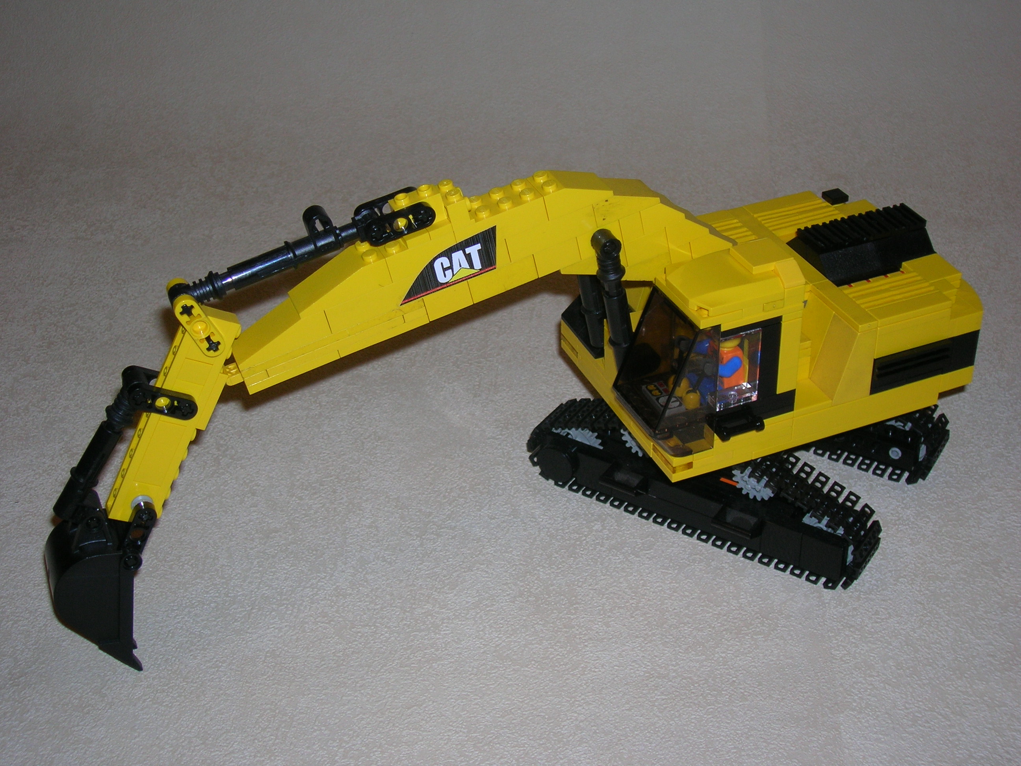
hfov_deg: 41.2
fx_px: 1357
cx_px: 510
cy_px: 383
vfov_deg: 31.5
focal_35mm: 46
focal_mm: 7.7
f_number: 3.2
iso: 50
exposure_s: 1/60.1
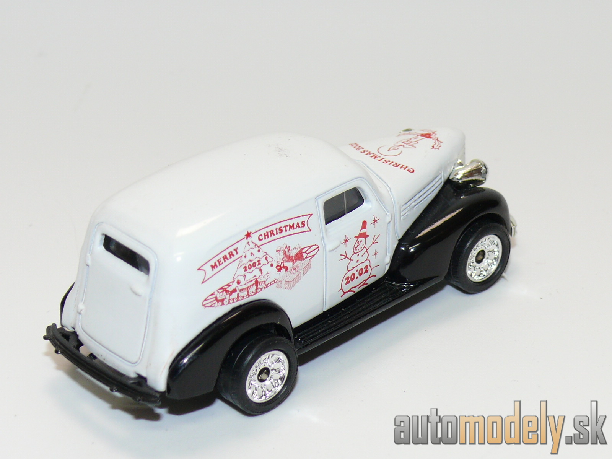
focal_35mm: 103
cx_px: 306
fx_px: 1821
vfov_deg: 14.4
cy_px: 230
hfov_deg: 19.1
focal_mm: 13.5
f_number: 4
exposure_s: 1/30
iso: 100
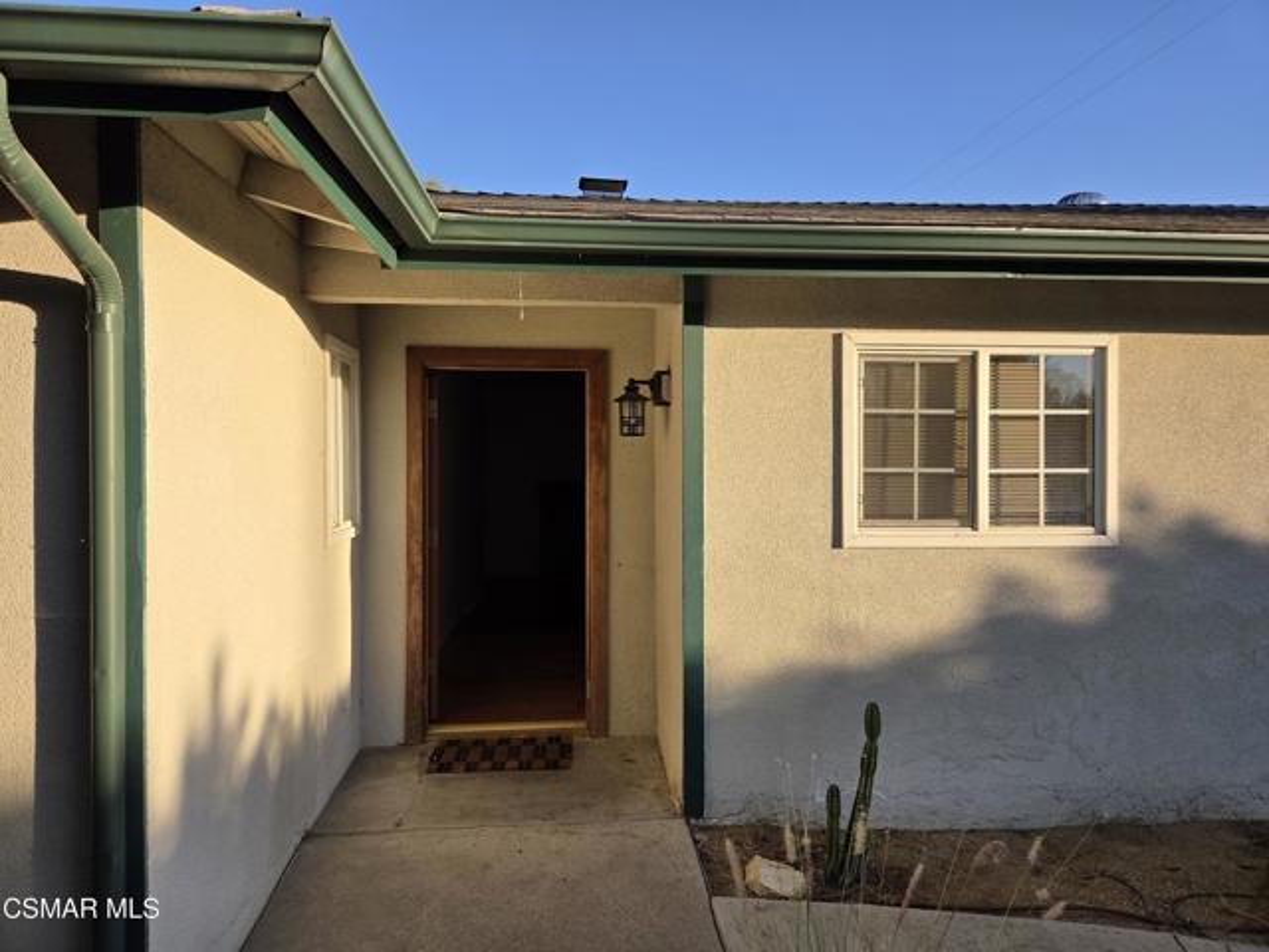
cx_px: 634
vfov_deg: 58.9
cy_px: 476
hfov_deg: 73.9
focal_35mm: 23
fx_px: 843
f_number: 1.8
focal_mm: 5.4
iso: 80
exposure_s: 1/2805
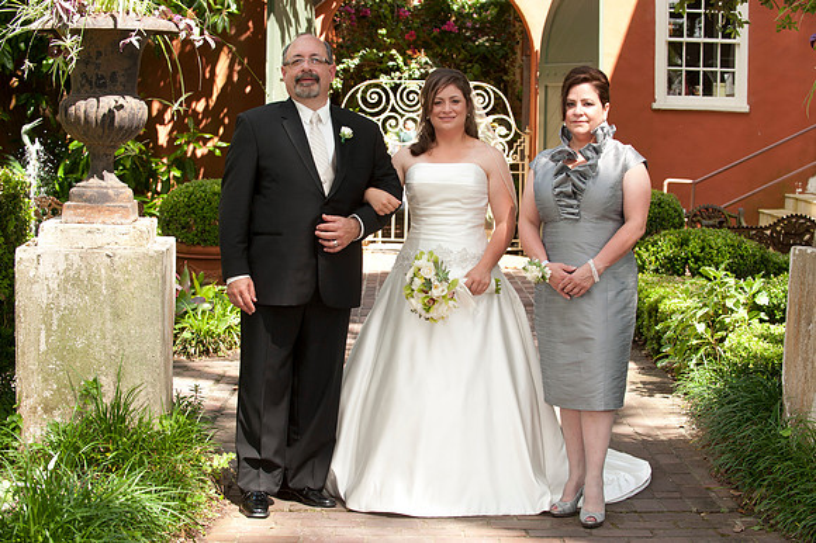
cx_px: 408
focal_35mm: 70
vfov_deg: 19.4
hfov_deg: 28.9
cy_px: 272
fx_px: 1586
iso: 320
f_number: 5
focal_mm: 70
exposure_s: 1/200
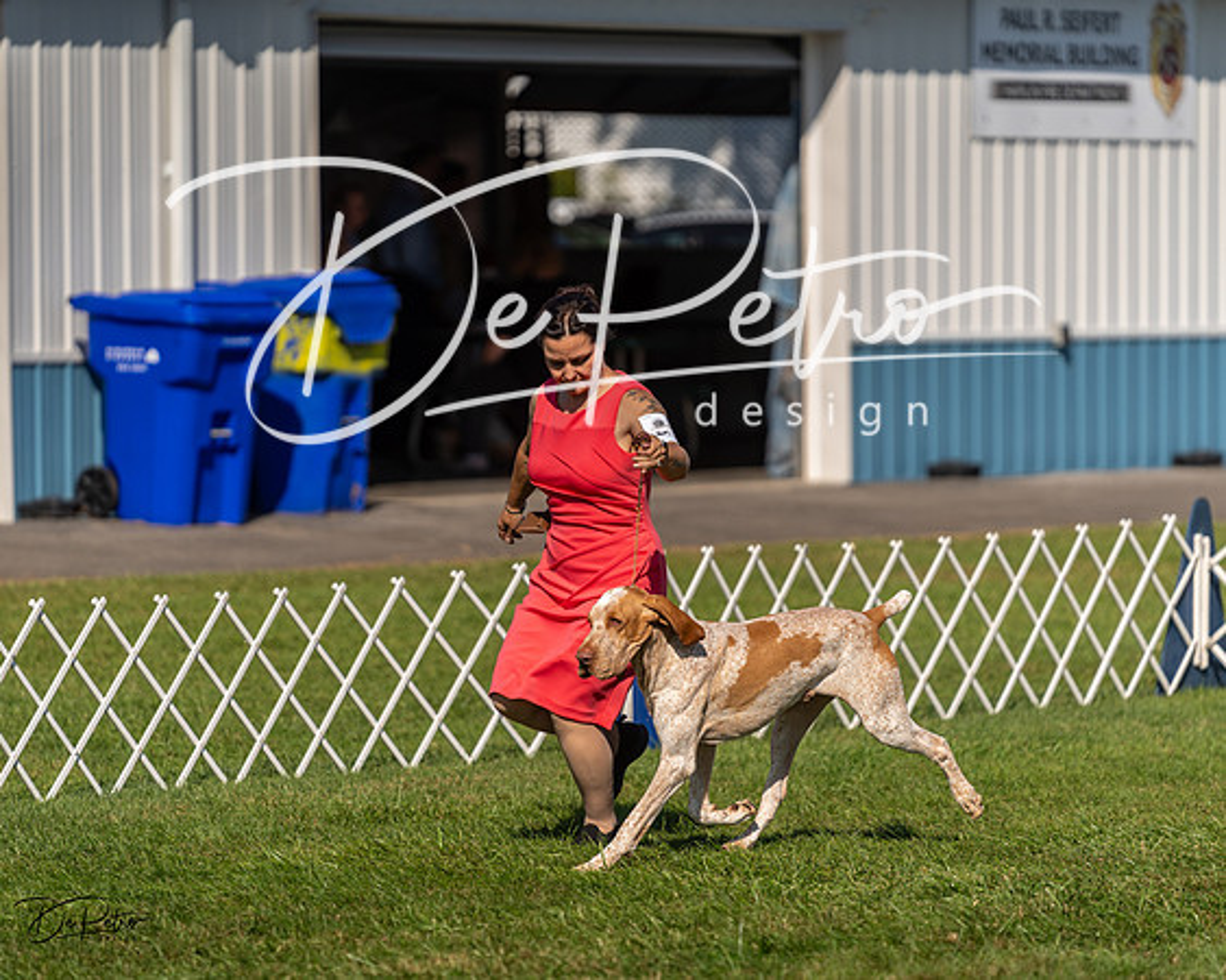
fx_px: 8170
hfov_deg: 8.6
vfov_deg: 6.9
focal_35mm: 225
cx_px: 613
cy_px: 490
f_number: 3.2
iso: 200
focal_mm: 200
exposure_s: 1/3200
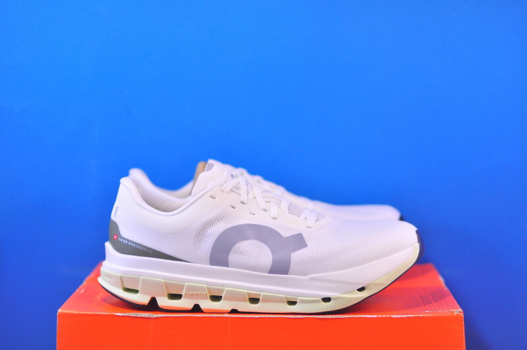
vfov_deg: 18.1
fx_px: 1096
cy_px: 175
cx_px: 264
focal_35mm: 75
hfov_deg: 27.0
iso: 250
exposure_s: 1/320
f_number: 2.2
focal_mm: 50
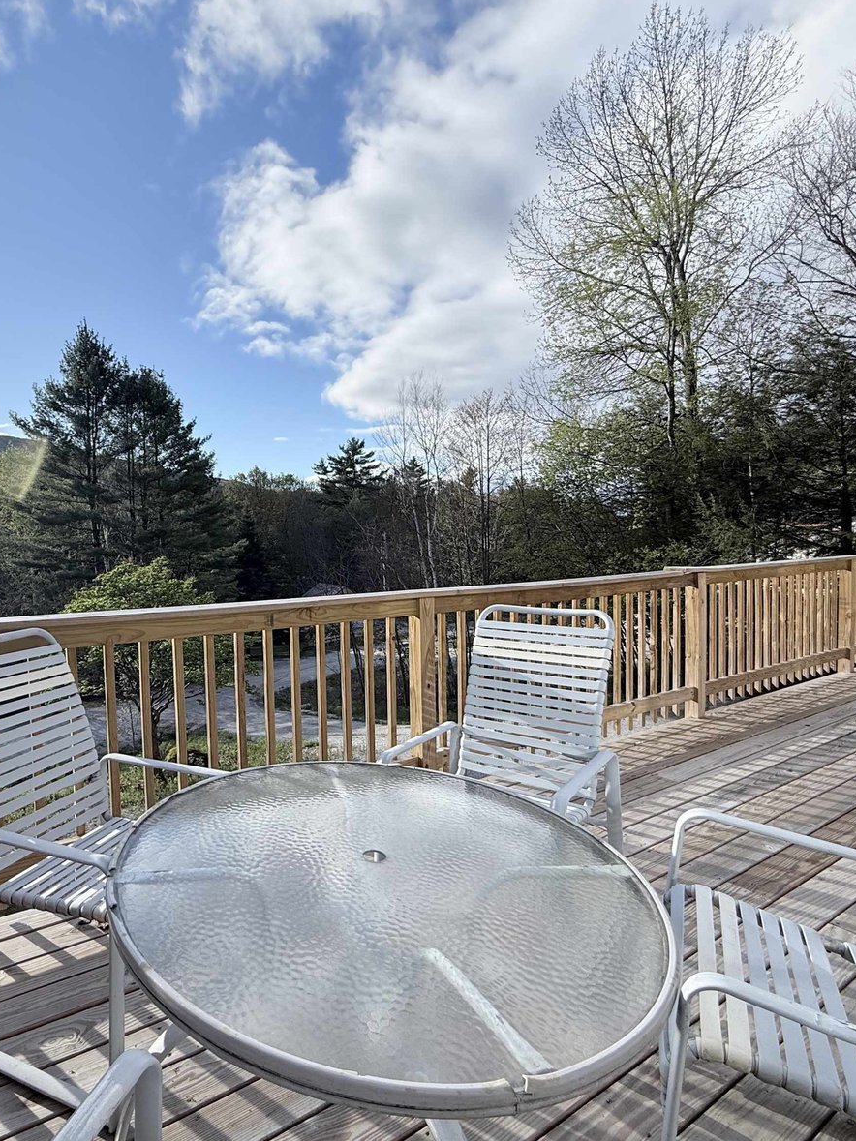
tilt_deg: -3.2
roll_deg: +1.3
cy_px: 577
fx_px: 627
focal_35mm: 19
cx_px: 288
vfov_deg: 84.7
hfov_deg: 66.9
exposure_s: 1/1259
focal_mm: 2.22
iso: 64
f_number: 2.2
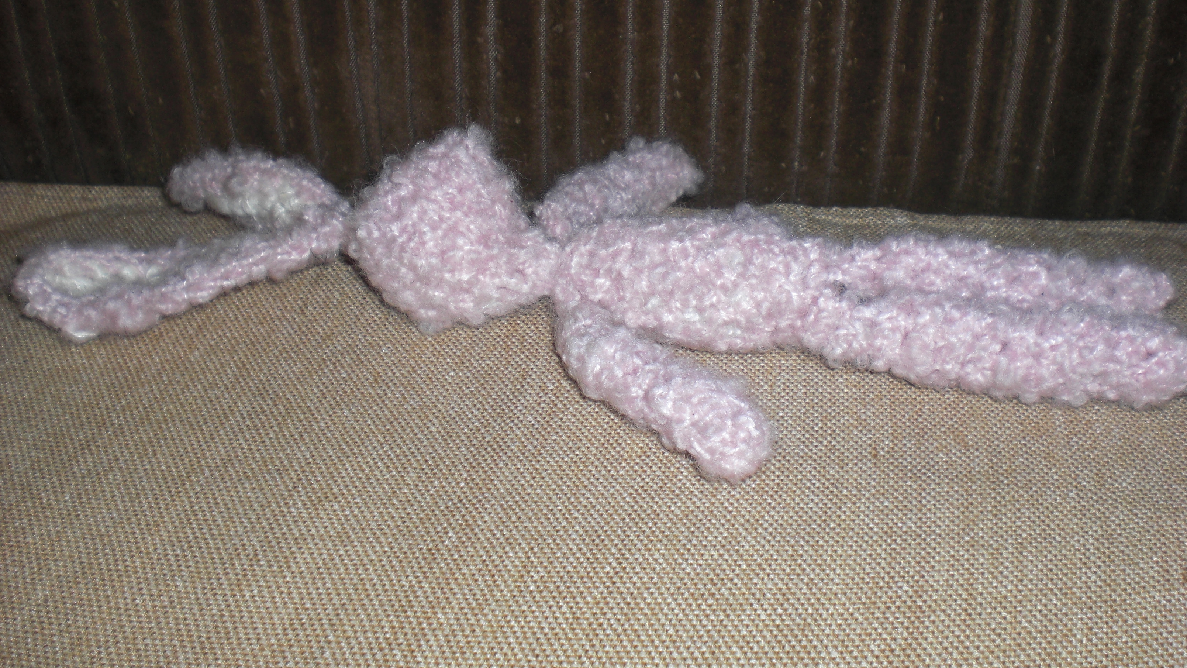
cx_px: 601
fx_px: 1322
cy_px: 250
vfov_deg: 28.2
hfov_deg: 48.4
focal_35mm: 42
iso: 64
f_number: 3.1
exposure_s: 1/60
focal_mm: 6.3
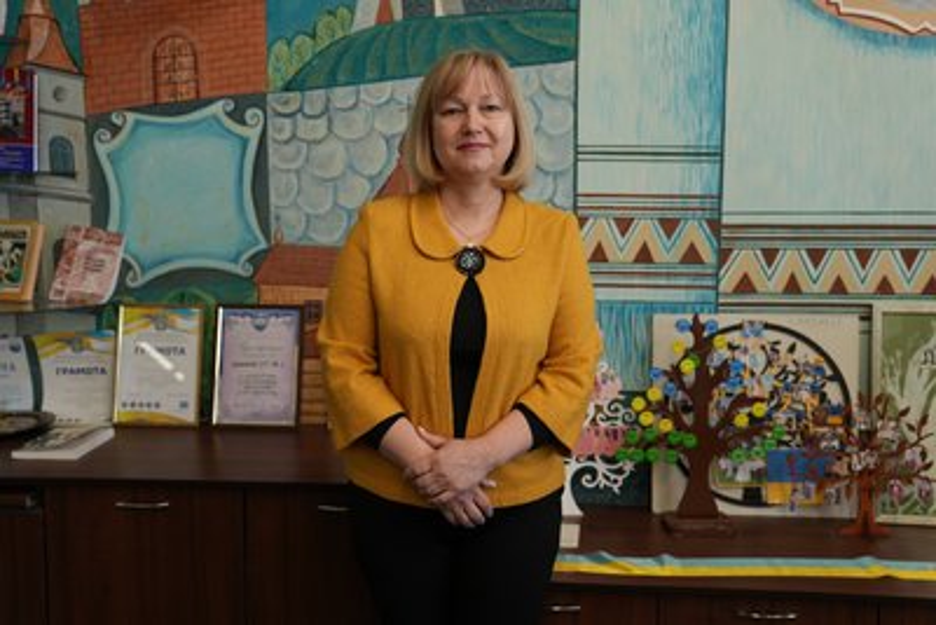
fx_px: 1014
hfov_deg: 49.5
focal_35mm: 39
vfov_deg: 34.2
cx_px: 468
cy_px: 312
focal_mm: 39
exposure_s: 1/100
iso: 250
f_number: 3.2
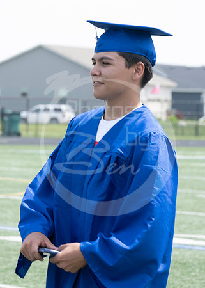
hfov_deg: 5.3
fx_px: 2225
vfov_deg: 7.4
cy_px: 74
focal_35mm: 273
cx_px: 26
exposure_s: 1/250
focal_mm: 110
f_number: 7.1
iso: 200
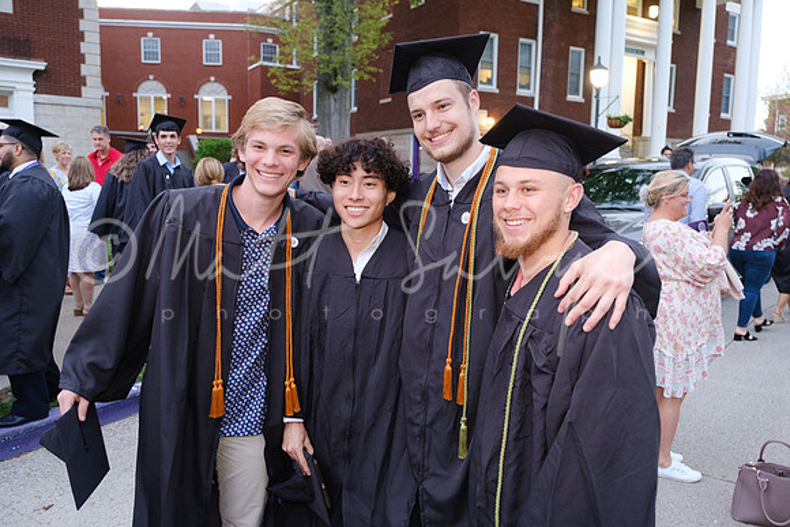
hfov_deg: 67.4
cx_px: 395
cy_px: 264
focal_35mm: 27
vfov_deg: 48.0
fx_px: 593
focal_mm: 18.2
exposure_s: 1/80
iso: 1600
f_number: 2.8
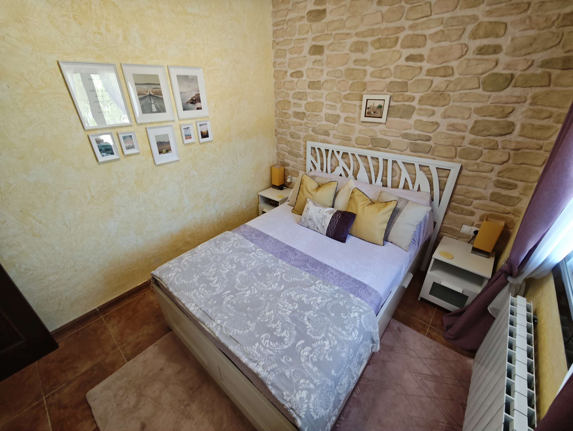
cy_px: 216
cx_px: 286
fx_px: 232
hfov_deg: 102.0
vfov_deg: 85.8
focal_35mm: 14
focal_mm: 2.16
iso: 400
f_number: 2.2
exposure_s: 1/50
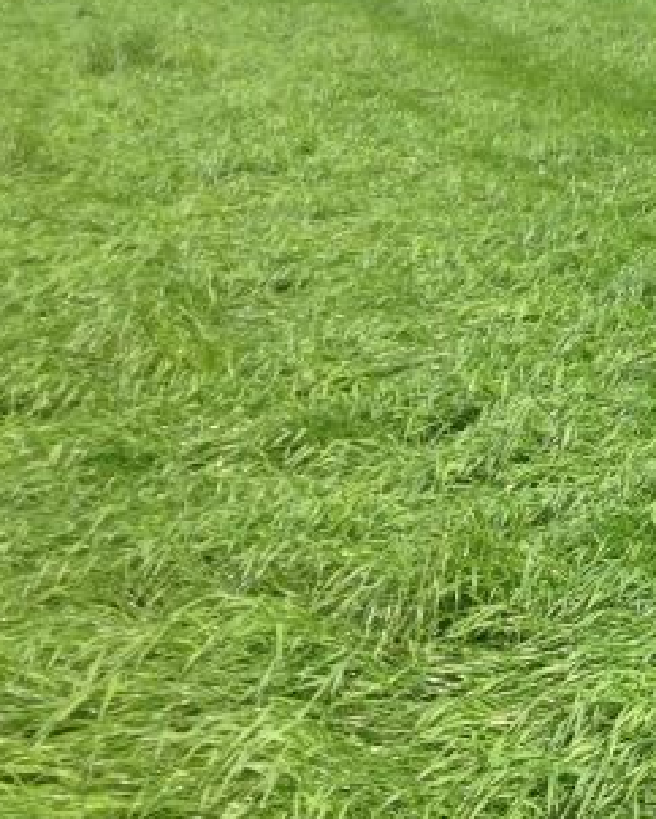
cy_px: 408
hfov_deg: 18.2
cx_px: 846
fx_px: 1915
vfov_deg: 24.1
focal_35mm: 79
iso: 50
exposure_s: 1/1374
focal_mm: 4.28
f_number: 2.4
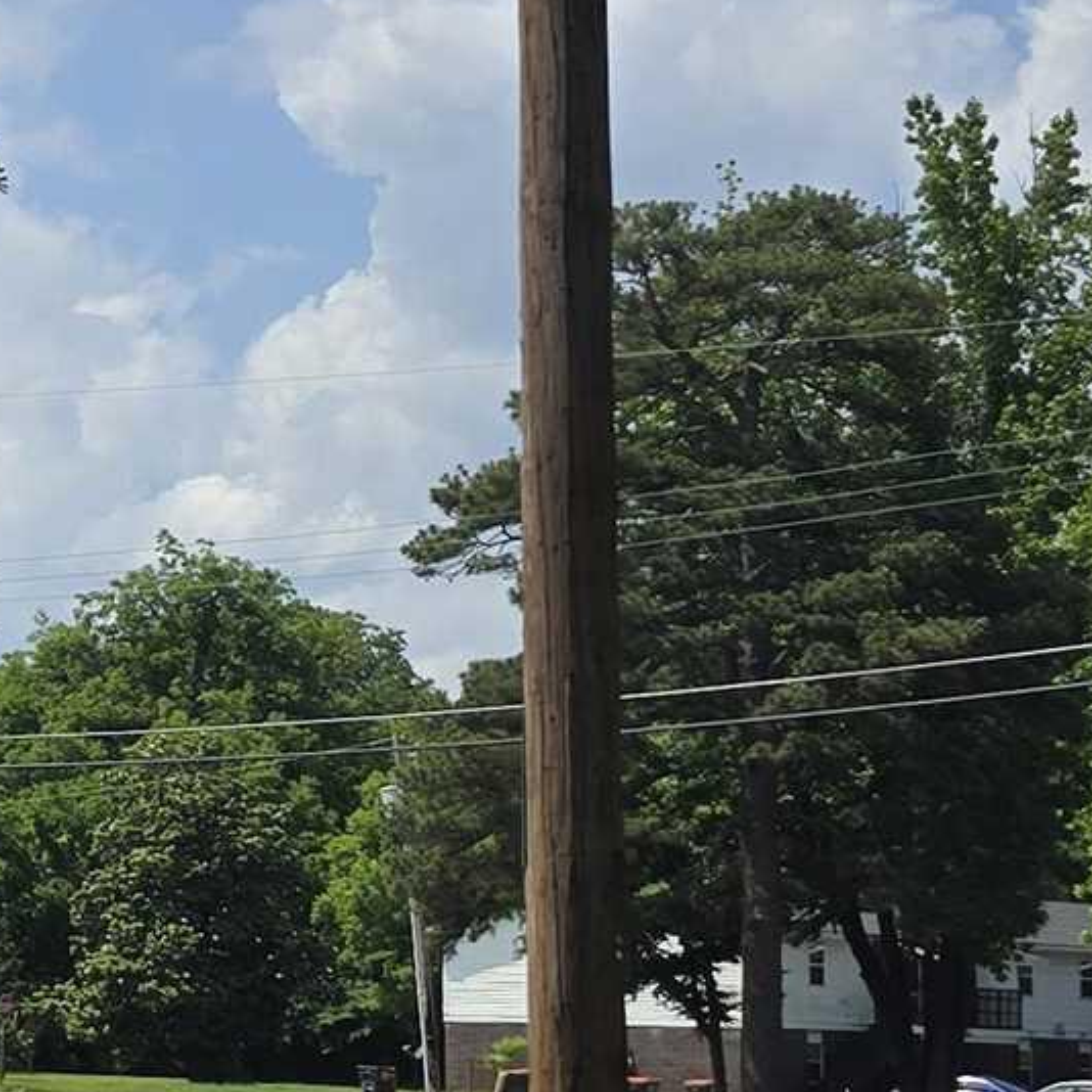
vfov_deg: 14.9
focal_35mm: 117
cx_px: -1372
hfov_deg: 12.4
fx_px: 4176
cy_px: 669
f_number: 1.7
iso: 12
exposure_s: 1/1391
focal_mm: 6.3
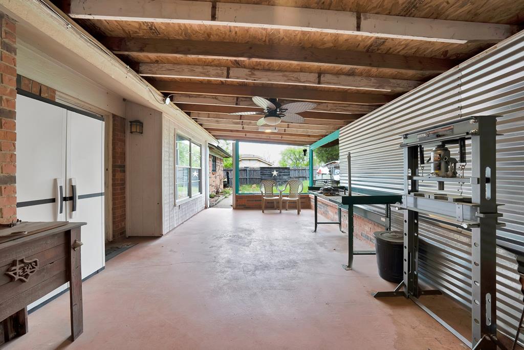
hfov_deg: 112.6
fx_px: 175
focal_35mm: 12
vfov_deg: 90.0
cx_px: 262
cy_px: 175
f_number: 9
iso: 640
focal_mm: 12
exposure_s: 1/10
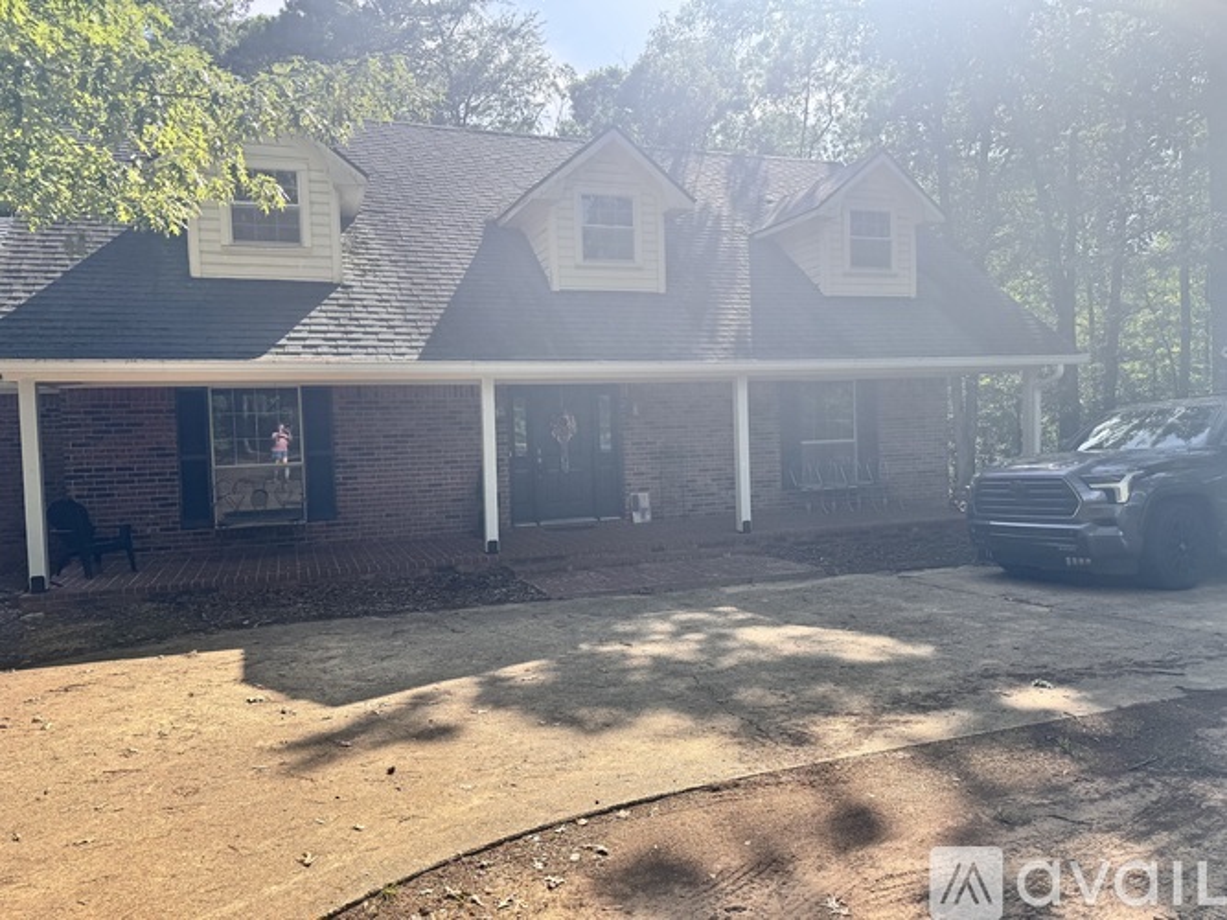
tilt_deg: -1.9
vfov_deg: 56.8
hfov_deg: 71.6
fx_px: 851
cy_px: 460
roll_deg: +1.7
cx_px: 614
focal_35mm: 24
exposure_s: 1/2174
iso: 80
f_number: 1.78
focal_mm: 6.76
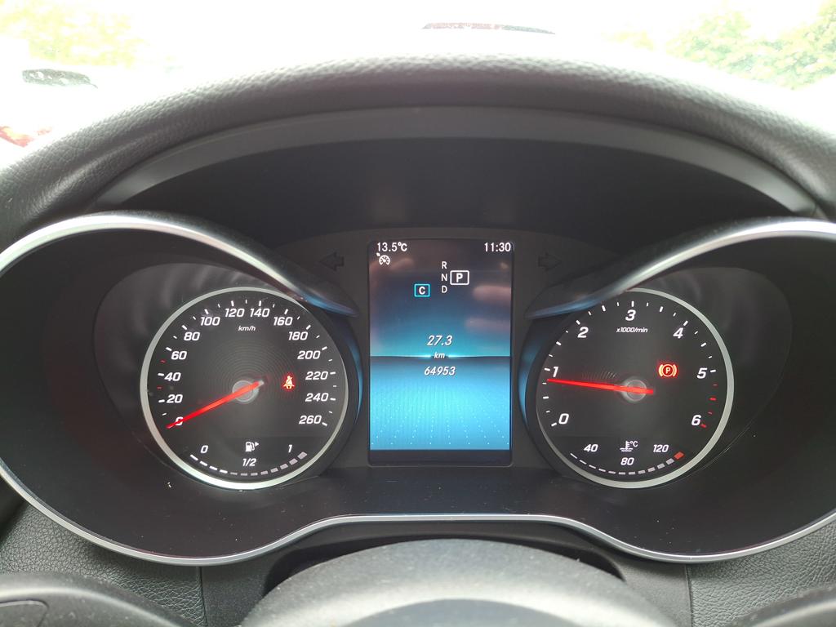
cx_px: 418
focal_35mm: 25
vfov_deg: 54.9
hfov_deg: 69.4
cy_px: 314
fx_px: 604
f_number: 1.8
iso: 125
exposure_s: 1/50
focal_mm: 4.69
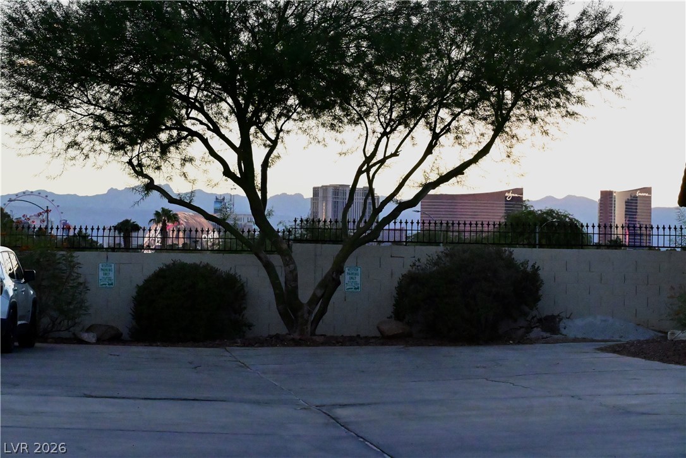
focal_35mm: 126
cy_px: 229
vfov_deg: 10.9
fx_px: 2401
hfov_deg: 16.3
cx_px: 343
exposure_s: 1/1250
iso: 16000
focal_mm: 84
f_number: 11
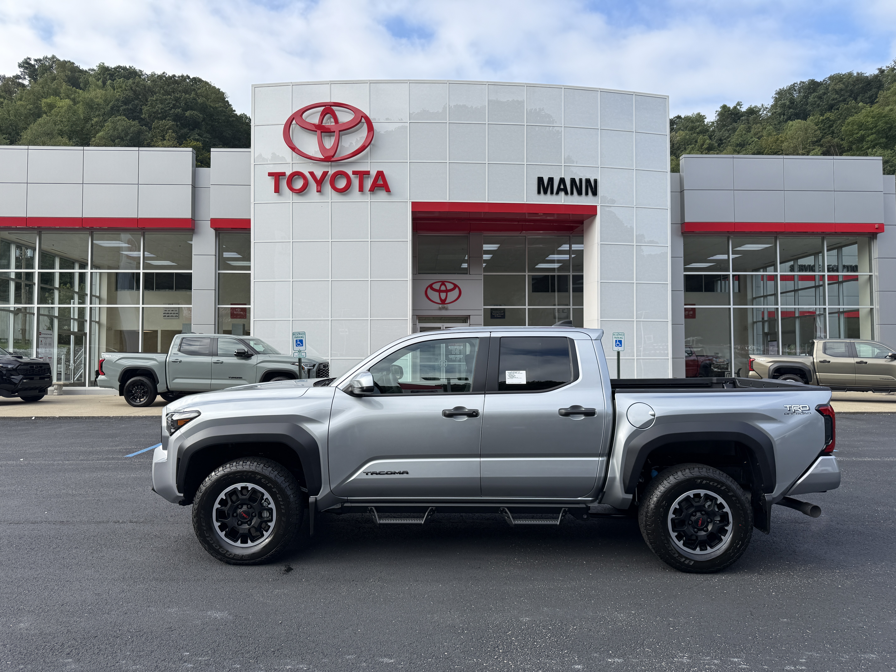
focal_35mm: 24
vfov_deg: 56.8
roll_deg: +0.5
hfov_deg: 71.6
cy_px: 336
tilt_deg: +2.6
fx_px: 621
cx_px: 448
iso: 80
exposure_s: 1/2169
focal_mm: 6.76
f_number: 1.78
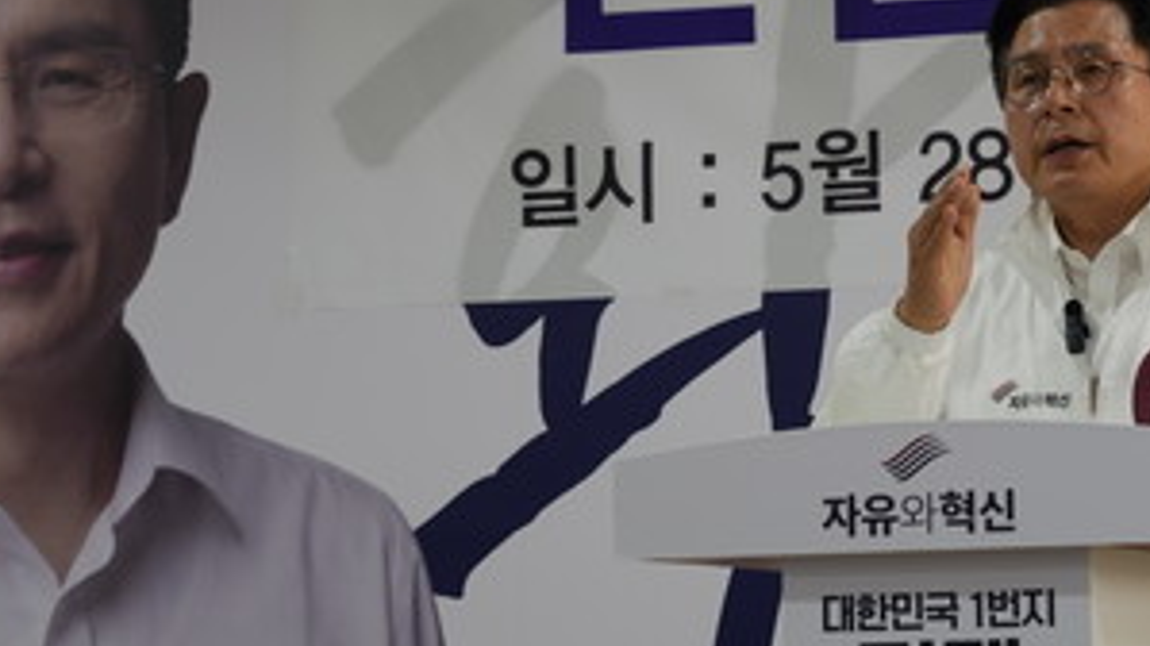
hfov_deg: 14.5
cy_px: 338
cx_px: 1038
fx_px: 4481
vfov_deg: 8.2
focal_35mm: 147
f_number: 4
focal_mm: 70
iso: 500
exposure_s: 1/160
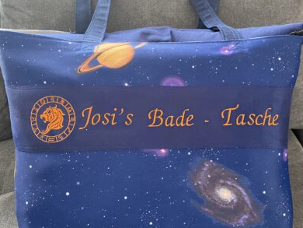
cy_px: 107
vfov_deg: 36.0
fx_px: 350
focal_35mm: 40
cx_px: 155
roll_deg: -1.3
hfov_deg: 46.8
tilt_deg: -35.0
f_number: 1.8
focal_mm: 4.25
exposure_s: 1/40
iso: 500
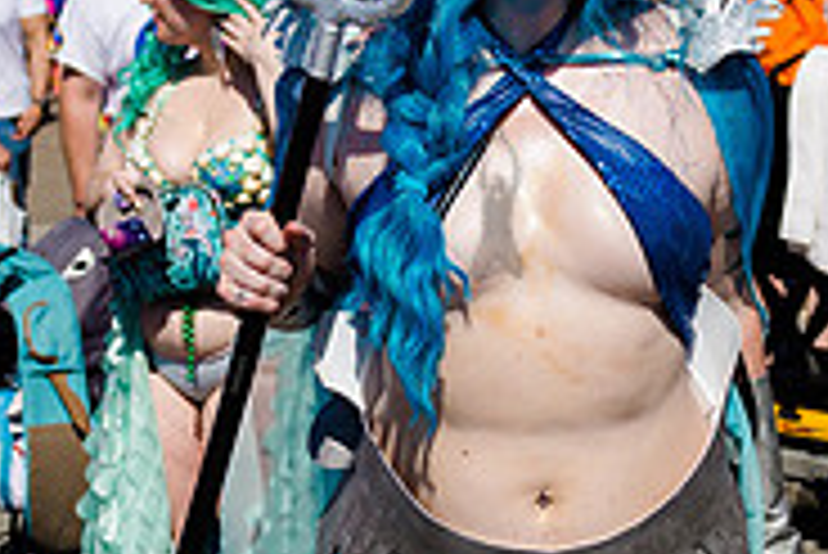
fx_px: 1956
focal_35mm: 85
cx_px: 495
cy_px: 200
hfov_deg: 23.9
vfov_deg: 16.1
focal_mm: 27
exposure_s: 1/3200
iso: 100
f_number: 3.5
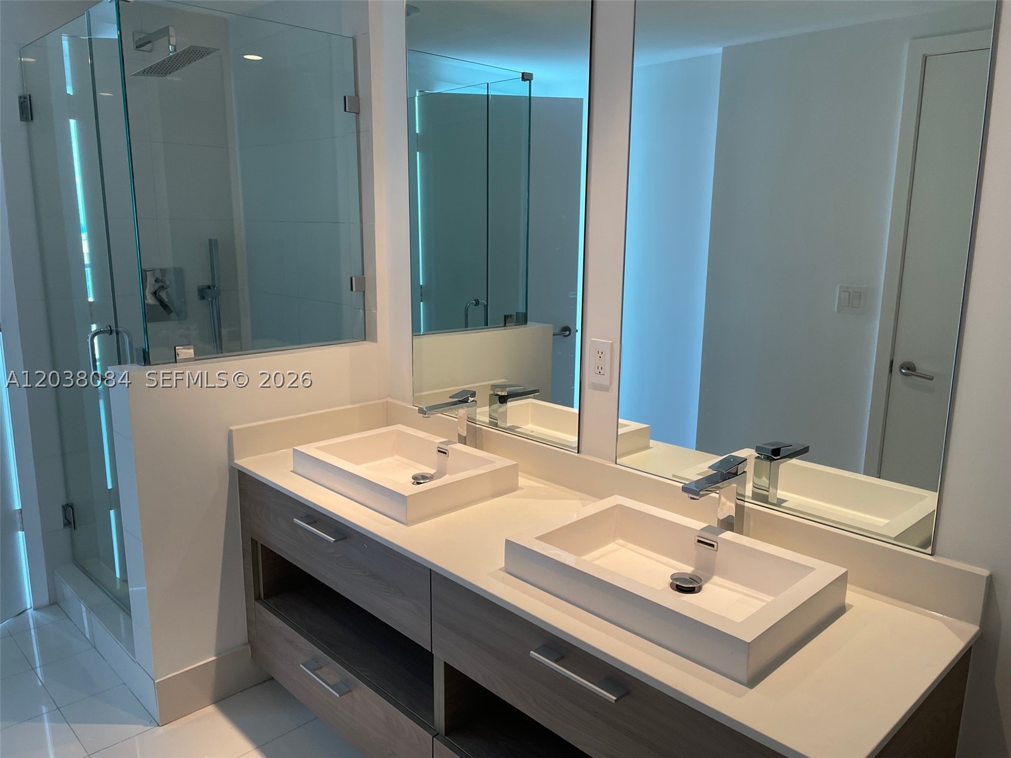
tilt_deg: -12.0
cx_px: 506
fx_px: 759
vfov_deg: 53.1
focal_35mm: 26
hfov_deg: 67.3
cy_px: 379
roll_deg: -0.1
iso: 100
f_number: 1.6
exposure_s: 1/120
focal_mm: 4.2
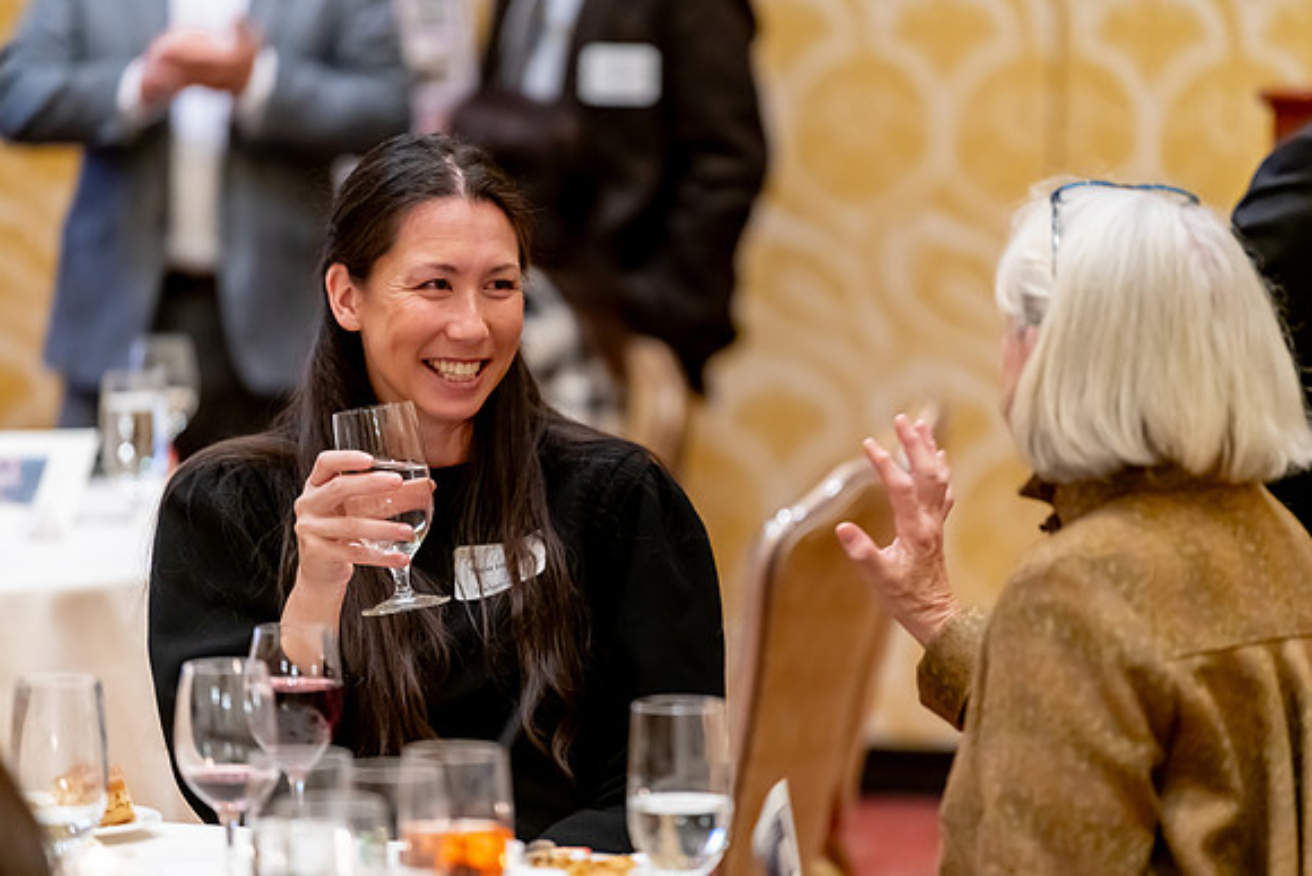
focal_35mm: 208
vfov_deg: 6.6
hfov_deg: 9.9
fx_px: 7593
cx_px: 656
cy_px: 438
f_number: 2.8
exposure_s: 1/100
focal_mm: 200
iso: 6400
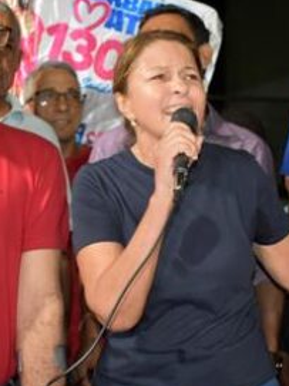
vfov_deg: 29.0
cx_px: 196
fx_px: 746
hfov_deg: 21.8
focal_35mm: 67
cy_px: 204
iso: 1600
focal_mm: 20
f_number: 3.8
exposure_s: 1/60
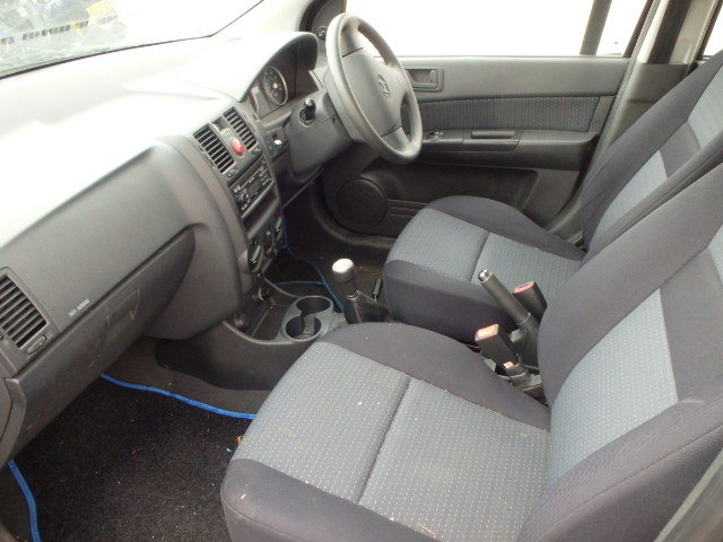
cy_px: 271
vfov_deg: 49.7
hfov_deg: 63.4
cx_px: 362
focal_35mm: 28
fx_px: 585
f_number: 3.9
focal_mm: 5
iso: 500
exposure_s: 1/30
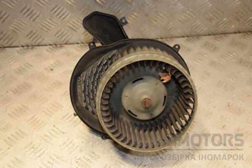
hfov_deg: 35.1
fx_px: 399
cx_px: 126
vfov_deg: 23.8
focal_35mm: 57
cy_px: 84
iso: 800
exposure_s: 1/200
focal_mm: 38
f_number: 5.6
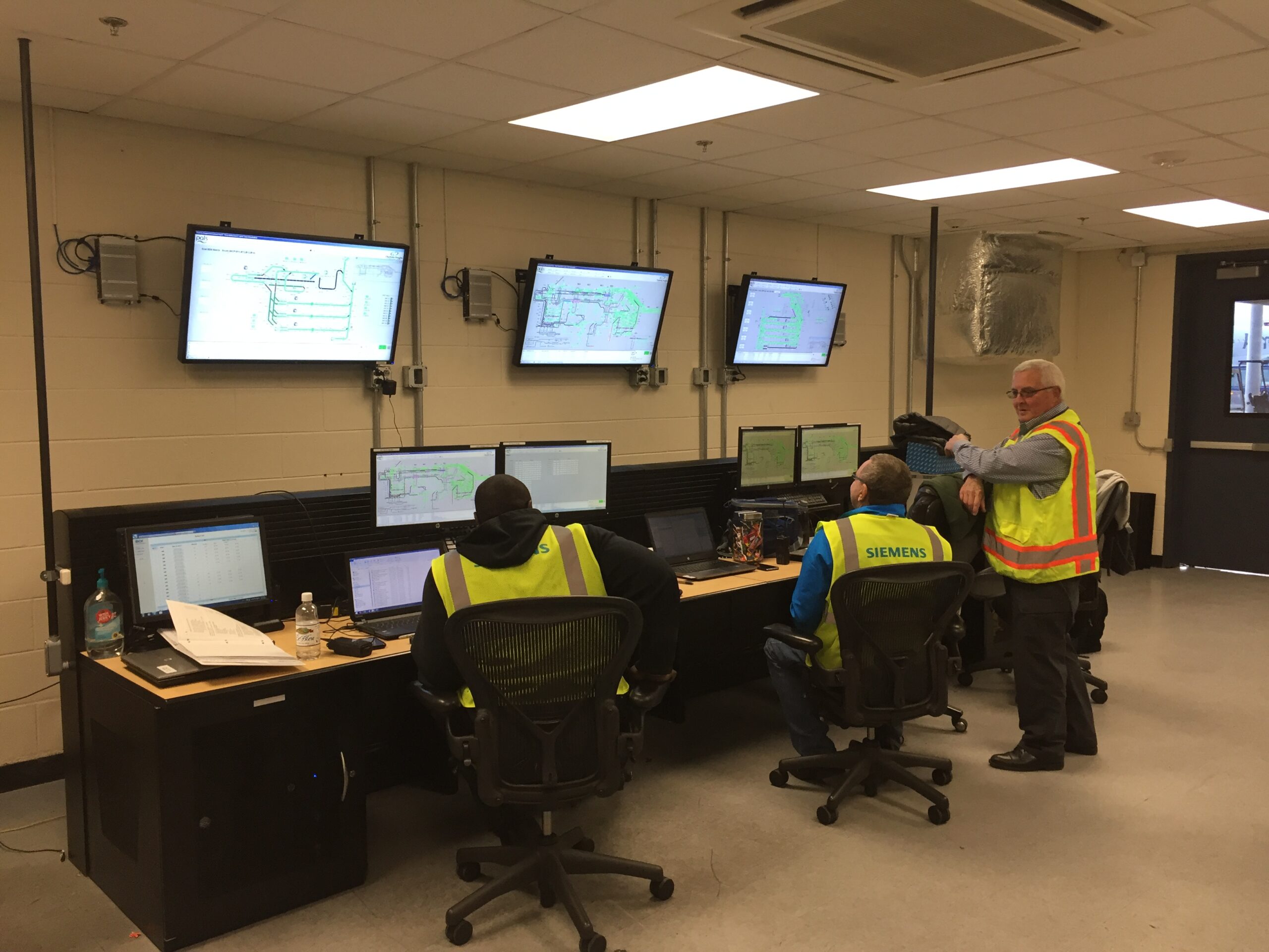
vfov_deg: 48.2
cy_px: 476
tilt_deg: -5.0
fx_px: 1063
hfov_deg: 61.7
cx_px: 634
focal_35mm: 29
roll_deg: +0.0
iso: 32
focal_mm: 4.15
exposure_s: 1/30
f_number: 2.2
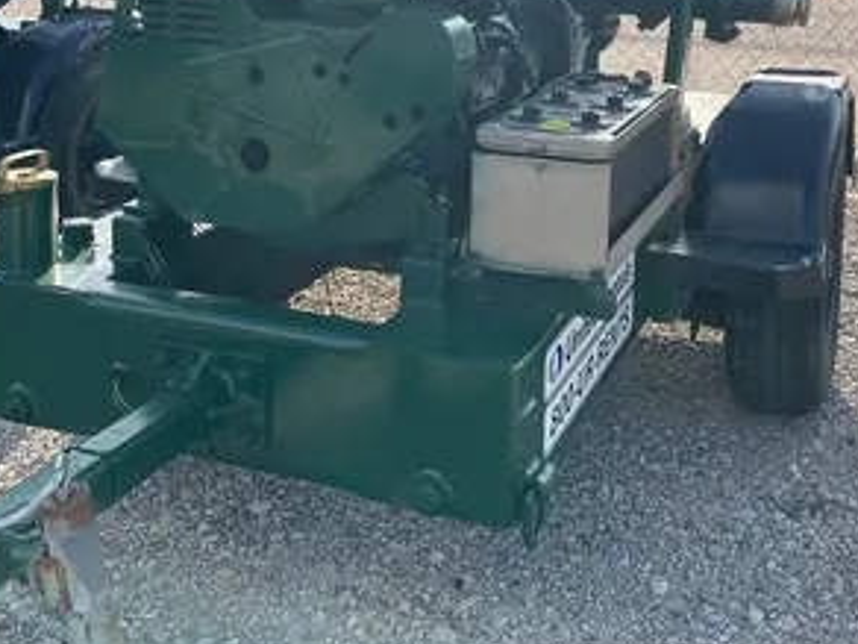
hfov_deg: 38.9
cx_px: 438
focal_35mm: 49
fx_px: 1215
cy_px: 69
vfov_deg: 28.6
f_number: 1.6
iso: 50
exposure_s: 1/1770
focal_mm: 4.2
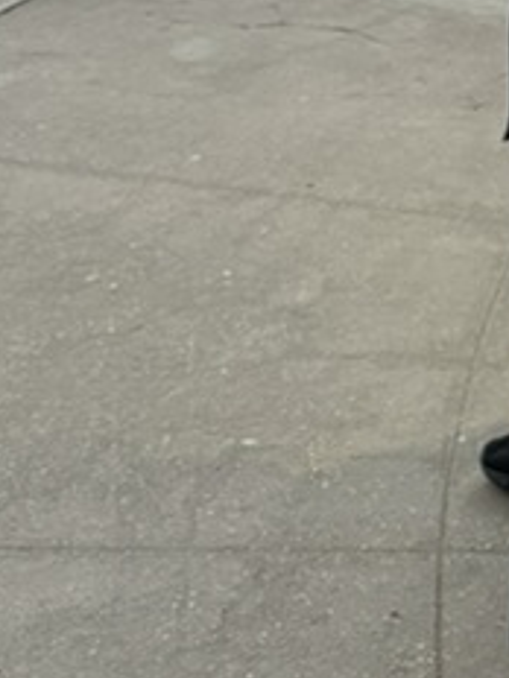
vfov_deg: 17.0
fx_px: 2078
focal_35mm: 106
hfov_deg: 12.4
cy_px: -304
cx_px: 1012
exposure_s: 1/82
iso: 200
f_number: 1.78
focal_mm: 6.76
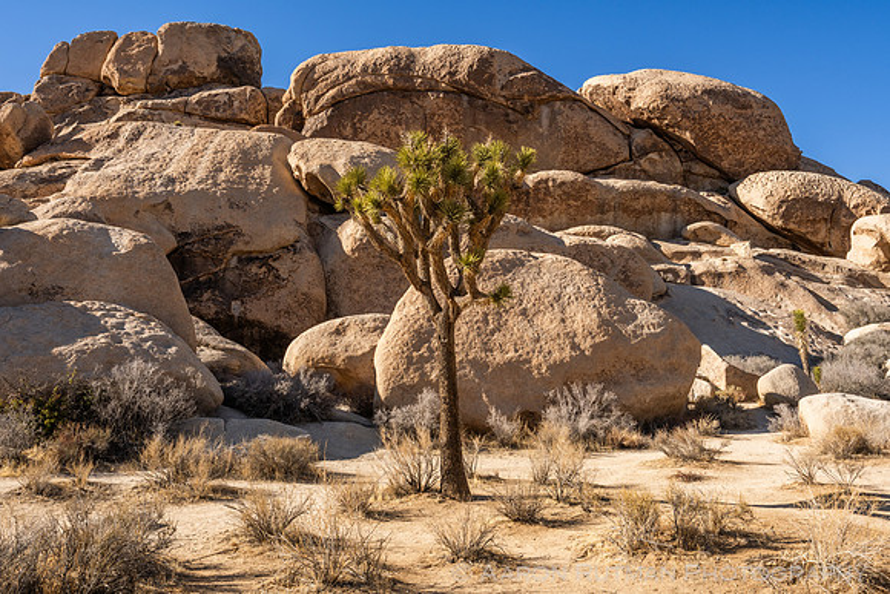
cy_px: 297
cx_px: 445
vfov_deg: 48.0
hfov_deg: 67.4
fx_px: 668
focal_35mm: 27
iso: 200
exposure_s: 1/200
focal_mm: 27
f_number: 14
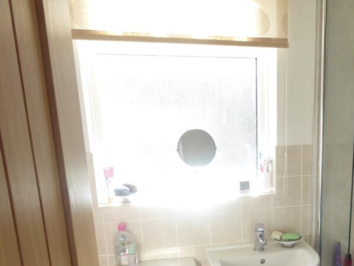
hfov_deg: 41.5
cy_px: 206
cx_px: 295
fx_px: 440
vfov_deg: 32.8
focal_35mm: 43
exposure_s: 1/60
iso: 125
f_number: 3.3
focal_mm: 4.3
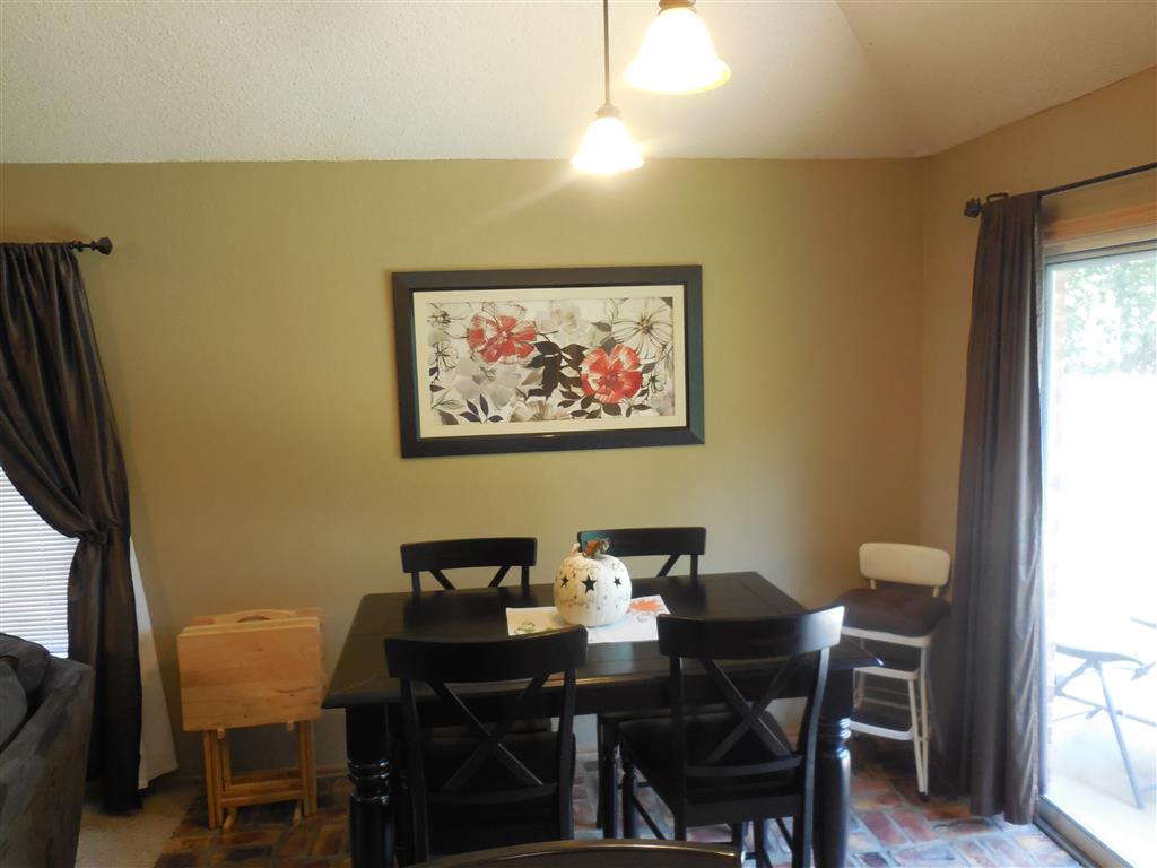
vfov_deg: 54.9
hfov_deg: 69.4
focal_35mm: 25
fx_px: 836
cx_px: 578
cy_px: 434
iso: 360
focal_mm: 4.5
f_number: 3.1
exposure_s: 1/30
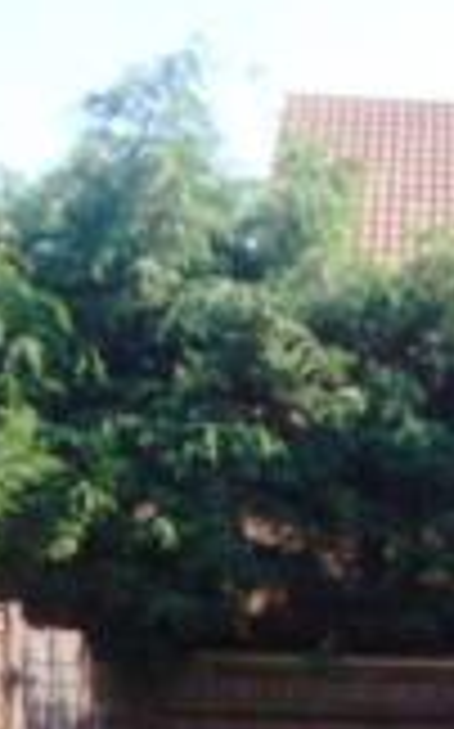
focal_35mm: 107
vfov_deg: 18.3
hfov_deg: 12.0
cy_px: 925
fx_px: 2122
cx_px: 488
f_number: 2.8
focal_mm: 4.6
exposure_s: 1/250
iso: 80
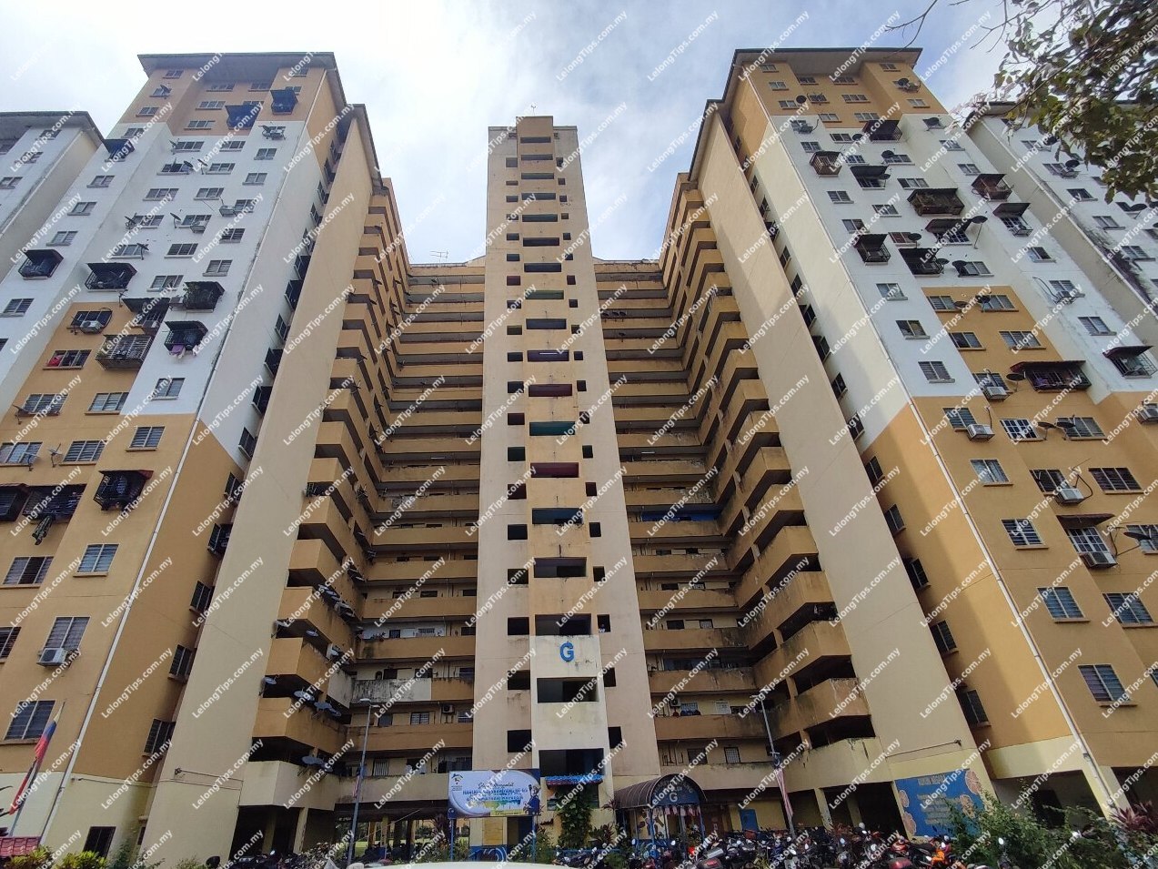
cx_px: 579
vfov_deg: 78.1
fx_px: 535
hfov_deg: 94.5
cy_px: 434
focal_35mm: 16
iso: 50
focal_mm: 1.65
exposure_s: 1/1910
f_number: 2.2
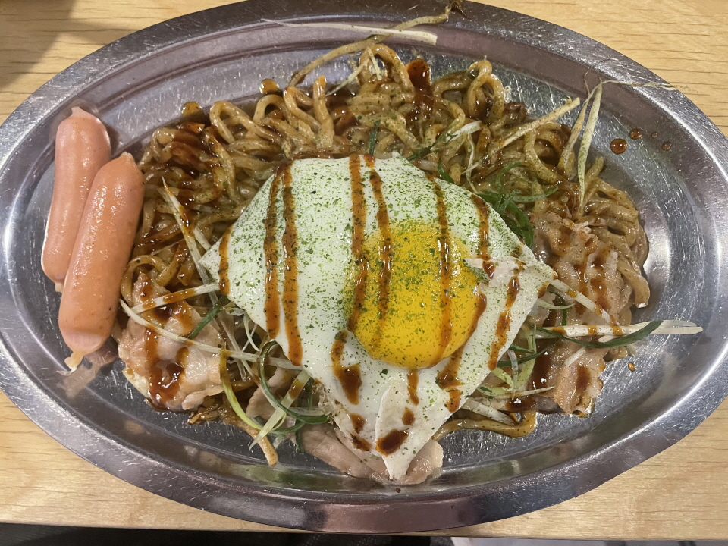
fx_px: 547
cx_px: 364
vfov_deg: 53.1
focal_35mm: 26
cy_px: 273
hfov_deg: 67.3
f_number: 1.6
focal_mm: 4.2
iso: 500
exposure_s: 1/40
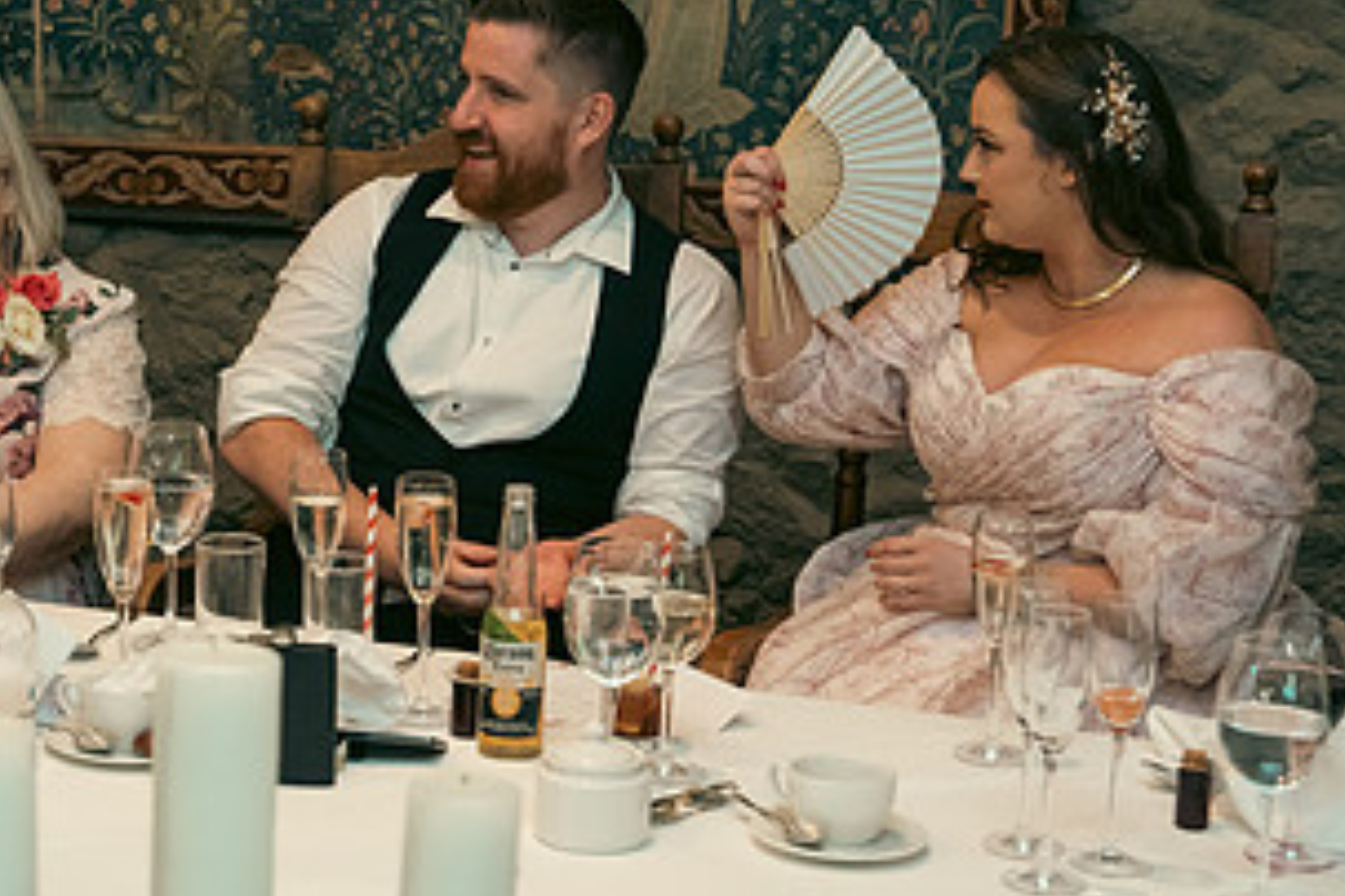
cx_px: 400
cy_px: 197
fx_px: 3437
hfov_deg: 22.0
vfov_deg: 14.8
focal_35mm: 92
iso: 2500
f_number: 3.5
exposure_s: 1/160
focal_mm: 48
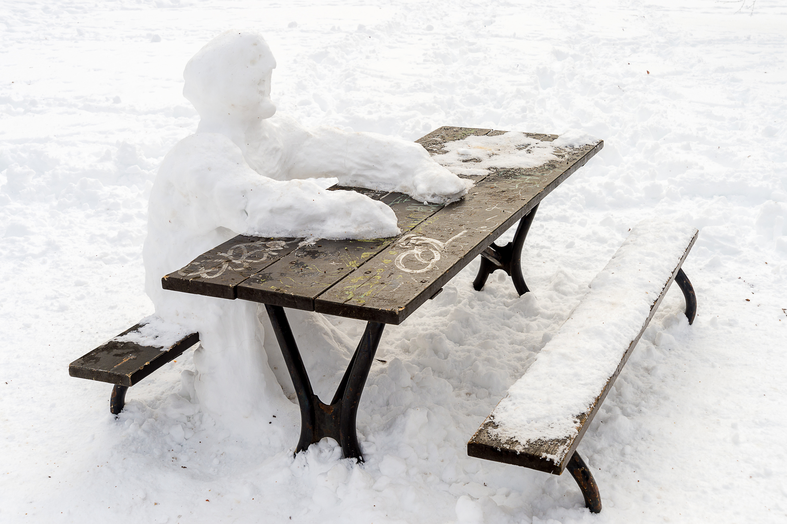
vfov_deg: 29.8
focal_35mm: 45
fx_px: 983
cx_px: 394
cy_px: 262
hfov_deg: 43.6
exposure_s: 1/400
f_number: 8
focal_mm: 45
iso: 280
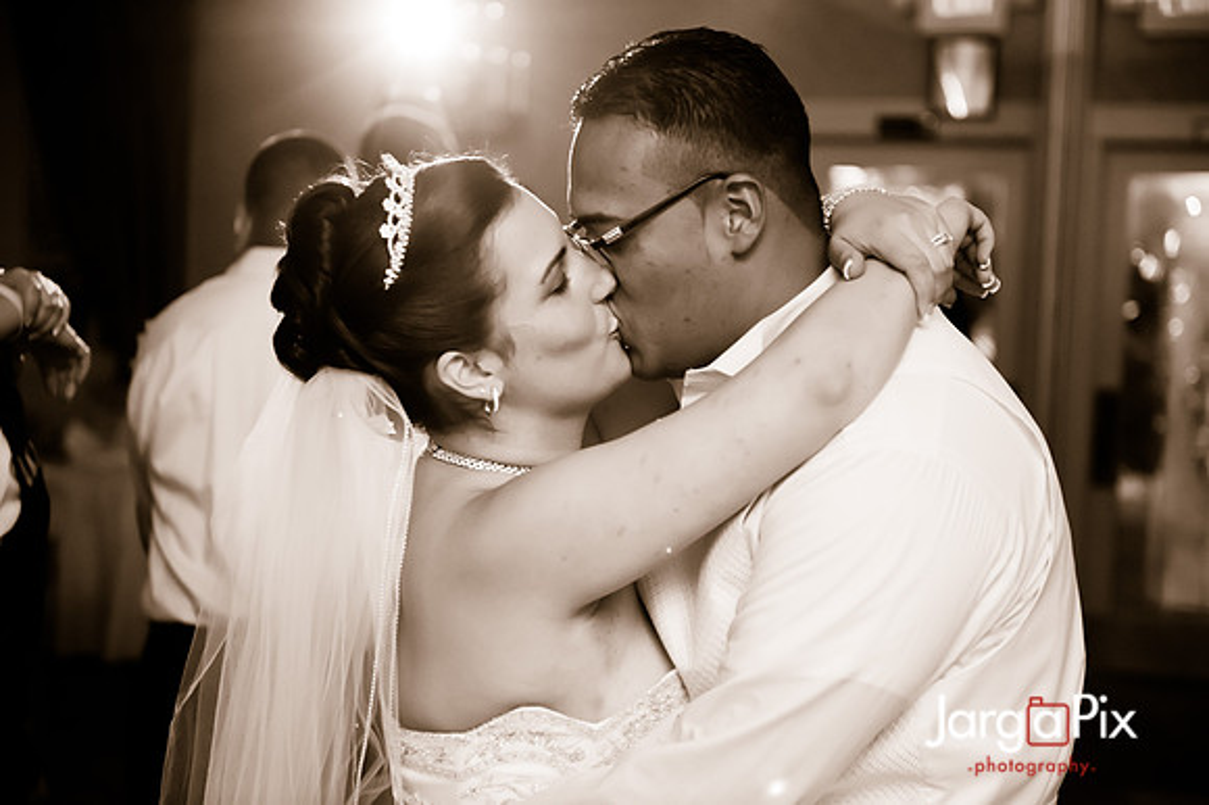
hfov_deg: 28.9
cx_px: 604
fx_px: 2349
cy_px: 402
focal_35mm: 70
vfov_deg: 19.4
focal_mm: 70
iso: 3200
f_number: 3.2
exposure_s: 1/125
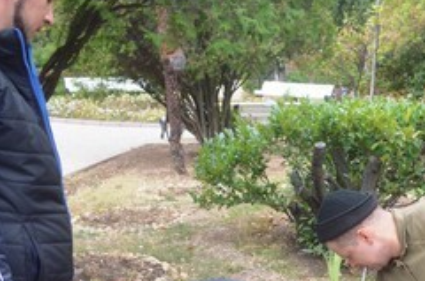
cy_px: 258
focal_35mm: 62
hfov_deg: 31.6
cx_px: 342
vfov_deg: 21.3
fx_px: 730
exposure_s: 1/125
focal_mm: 18
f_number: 3.5
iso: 140
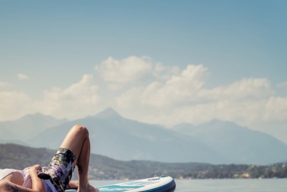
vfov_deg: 12.3
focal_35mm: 111
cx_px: 67
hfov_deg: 18.3
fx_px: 885
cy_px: 157
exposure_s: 1/3200
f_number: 3.5
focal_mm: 67
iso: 200
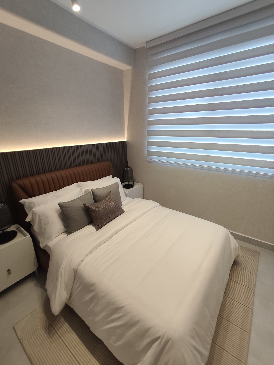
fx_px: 158
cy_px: 182
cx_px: 137
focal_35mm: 15
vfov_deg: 98.1
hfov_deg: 81.8
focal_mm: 1.65
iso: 160
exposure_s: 1/100
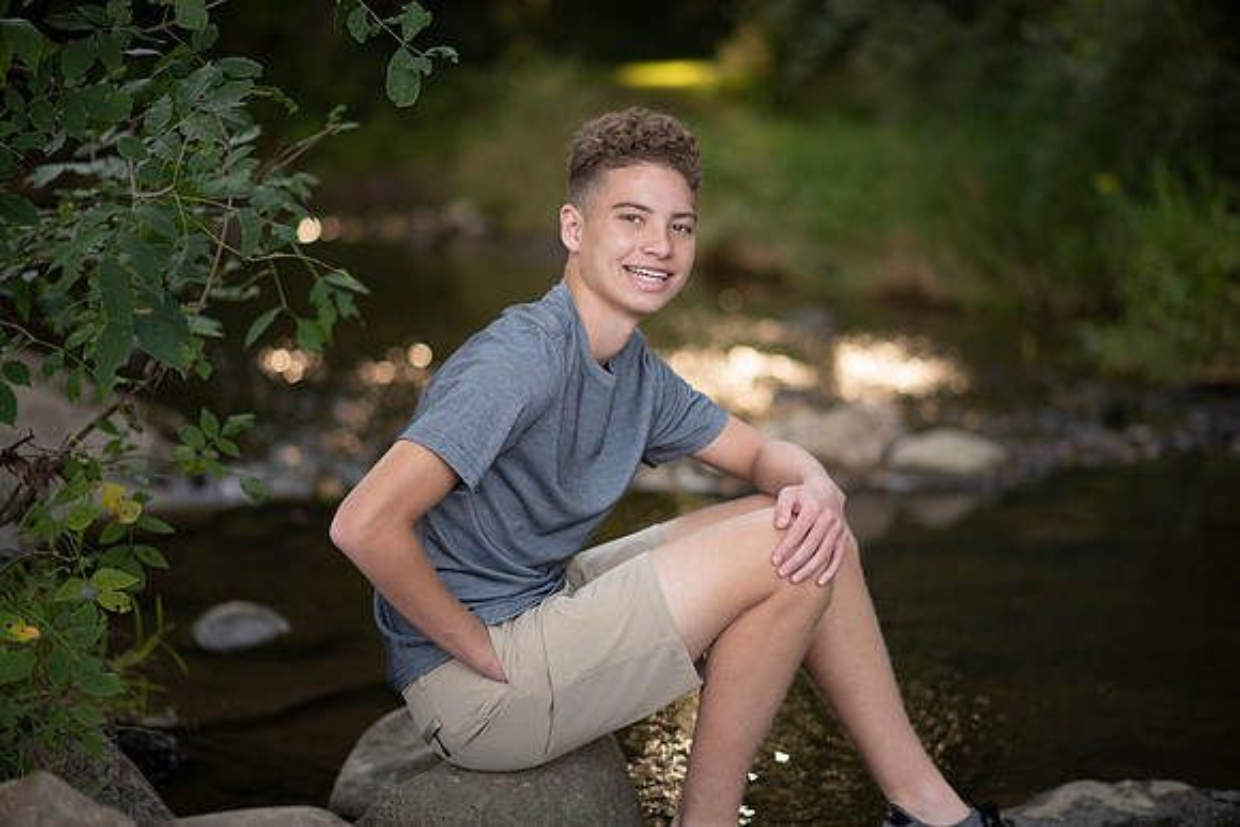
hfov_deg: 23.9
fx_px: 2928
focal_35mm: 85
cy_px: 414
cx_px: 620
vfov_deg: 16.1
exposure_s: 1/320
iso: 125
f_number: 1.8
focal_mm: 85
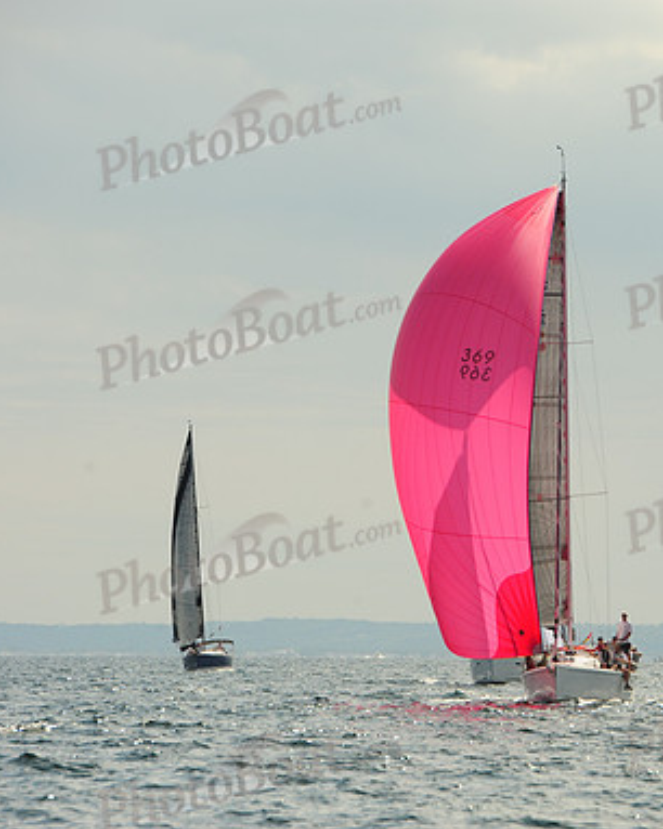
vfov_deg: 6.8
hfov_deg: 5.4
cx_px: 514
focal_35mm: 284
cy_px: 416
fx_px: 6971
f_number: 10
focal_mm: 200
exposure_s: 1/1250
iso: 320
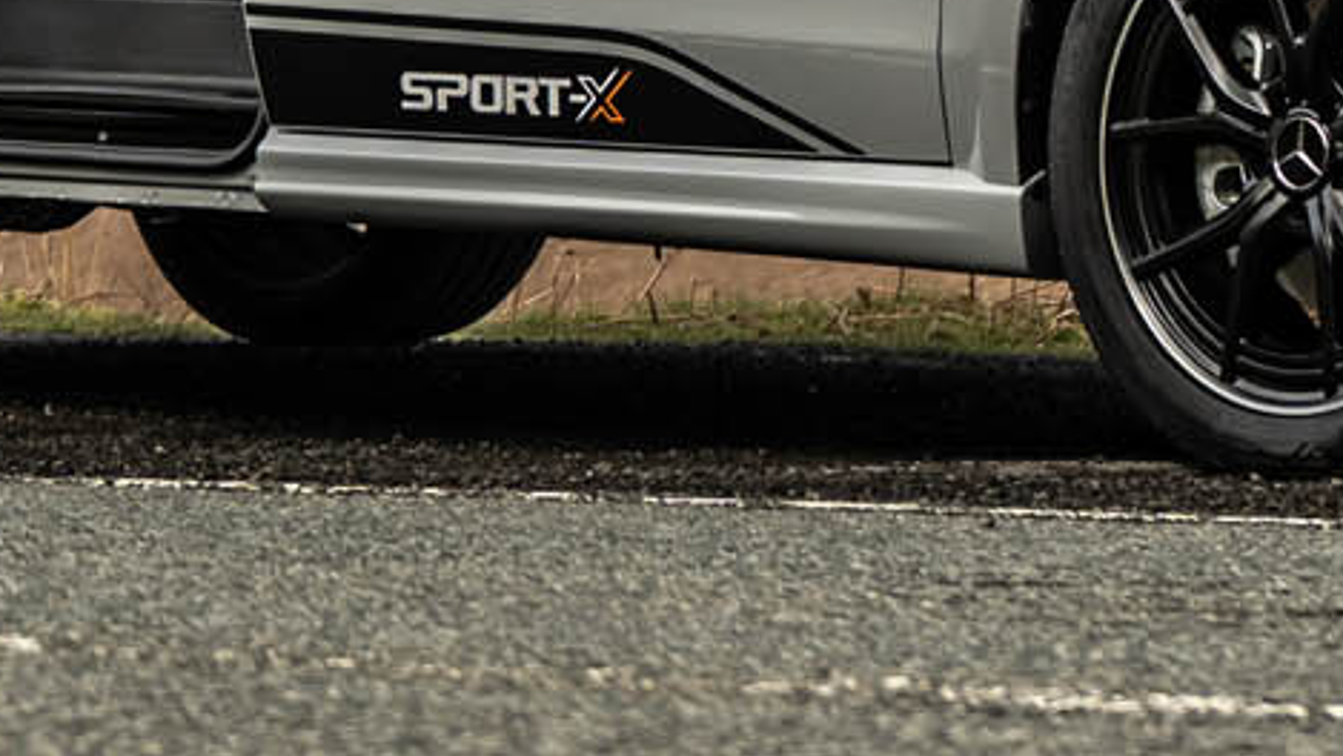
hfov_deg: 7.6
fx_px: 10044
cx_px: 1228
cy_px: -1188
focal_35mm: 282
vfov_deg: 4.2
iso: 32
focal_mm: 39
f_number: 3.2
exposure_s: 1/250
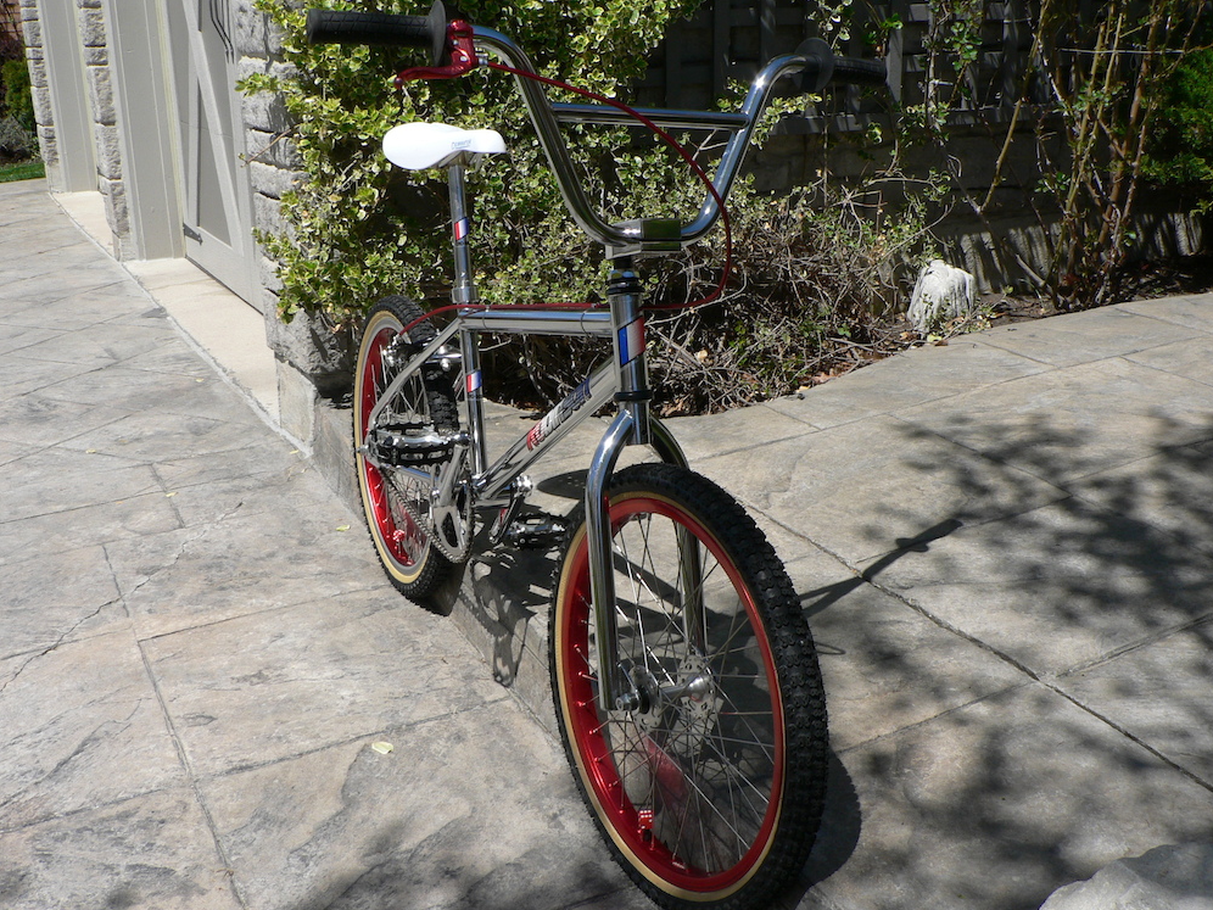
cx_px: 603
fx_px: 1297
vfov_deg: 38.7
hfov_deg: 50.1
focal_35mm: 37
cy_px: 452
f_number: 5.6
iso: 80
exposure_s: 1/400
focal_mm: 6
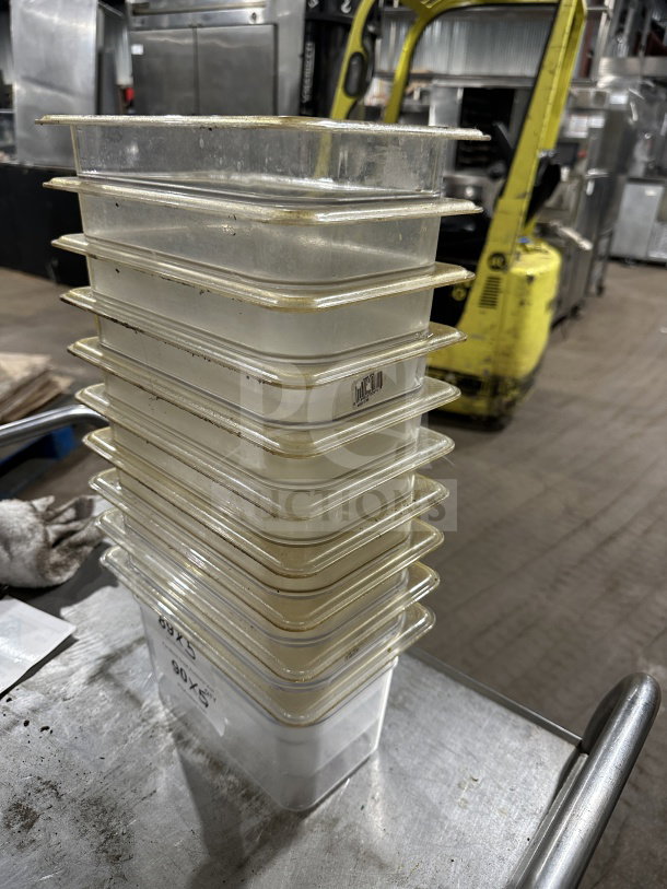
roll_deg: -4.1
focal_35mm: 24
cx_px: 334
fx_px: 616
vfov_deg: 71.6
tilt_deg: -25.6
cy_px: 444
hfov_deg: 56.8
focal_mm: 6.86
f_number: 1.78
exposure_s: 1/62
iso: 250
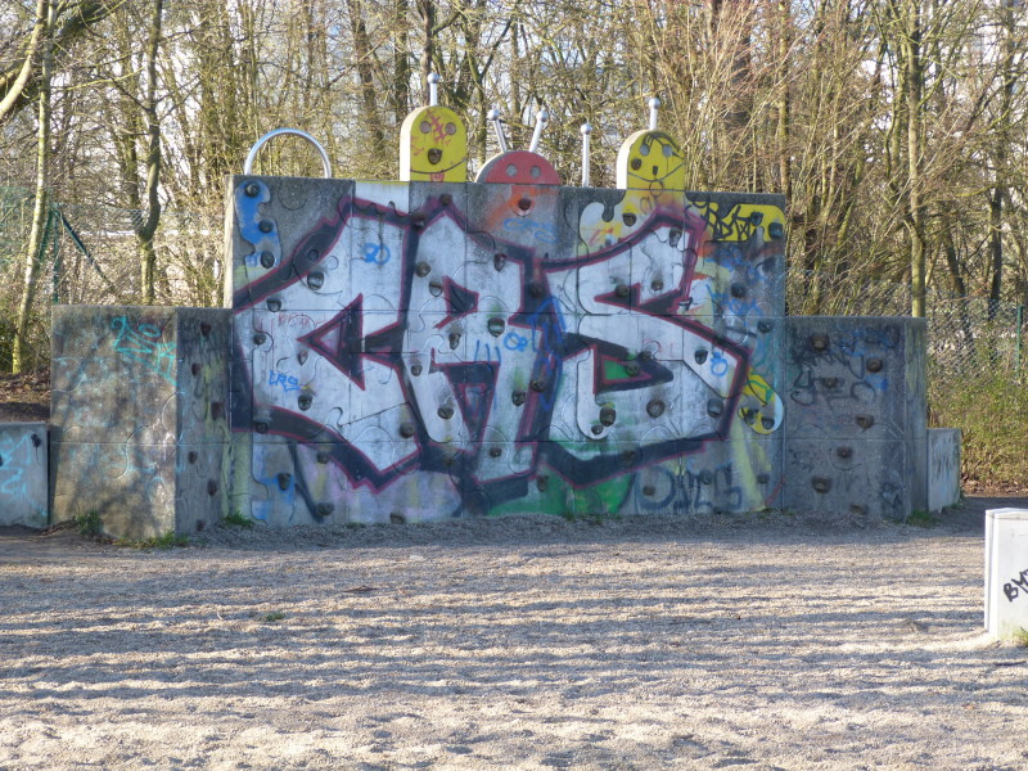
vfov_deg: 12.3
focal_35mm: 120
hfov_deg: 16.4
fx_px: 3564
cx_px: 514
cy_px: 386
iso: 80
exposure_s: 1/80
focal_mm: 21.6
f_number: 3.5
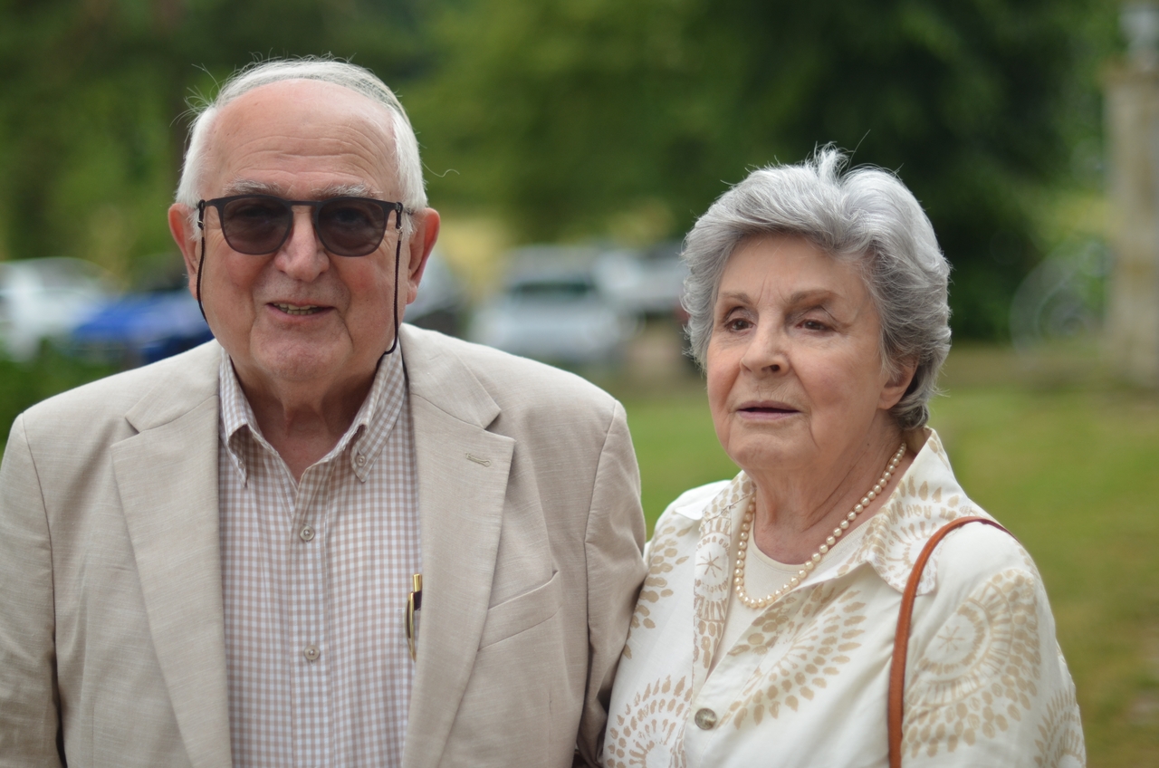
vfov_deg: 18.1
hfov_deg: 27.0
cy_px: 384
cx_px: 580
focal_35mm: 75
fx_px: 2410
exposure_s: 1/1250
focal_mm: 50
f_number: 1.6
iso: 200
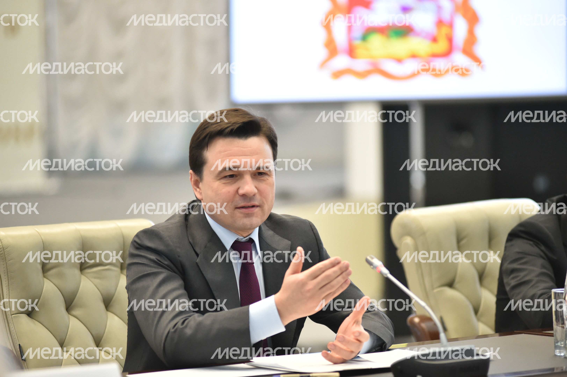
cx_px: 284
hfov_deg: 11.1
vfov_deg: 7.4
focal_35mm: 185
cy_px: 188
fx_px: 2912
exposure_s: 1/500
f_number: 2.8
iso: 5000
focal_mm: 185
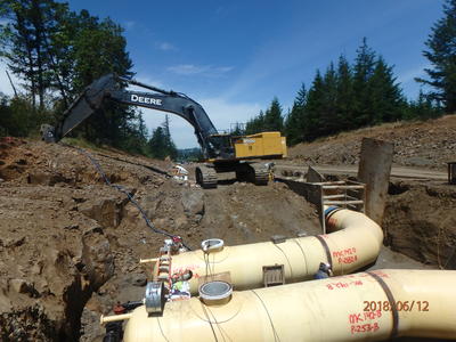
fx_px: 277
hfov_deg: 79.0
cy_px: 171
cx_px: 228
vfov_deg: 63.4
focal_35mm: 21
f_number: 6
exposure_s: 1/800
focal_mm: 3.7
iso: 125
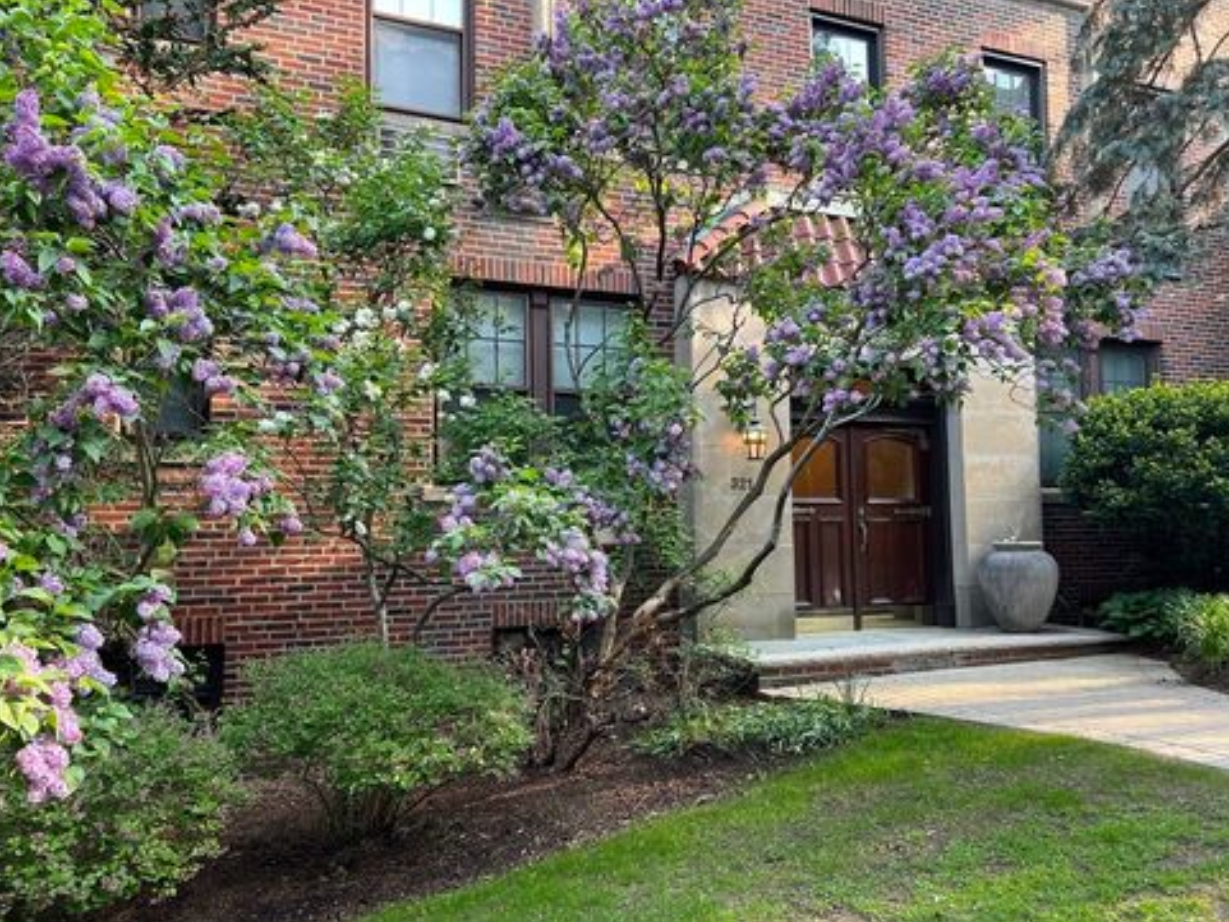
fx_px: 959
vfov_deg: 51.4
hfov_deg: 65.3
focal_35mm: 27
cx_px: 613
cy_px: 451
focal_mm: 5.7
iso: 64
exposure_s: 1/121
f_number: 1.5
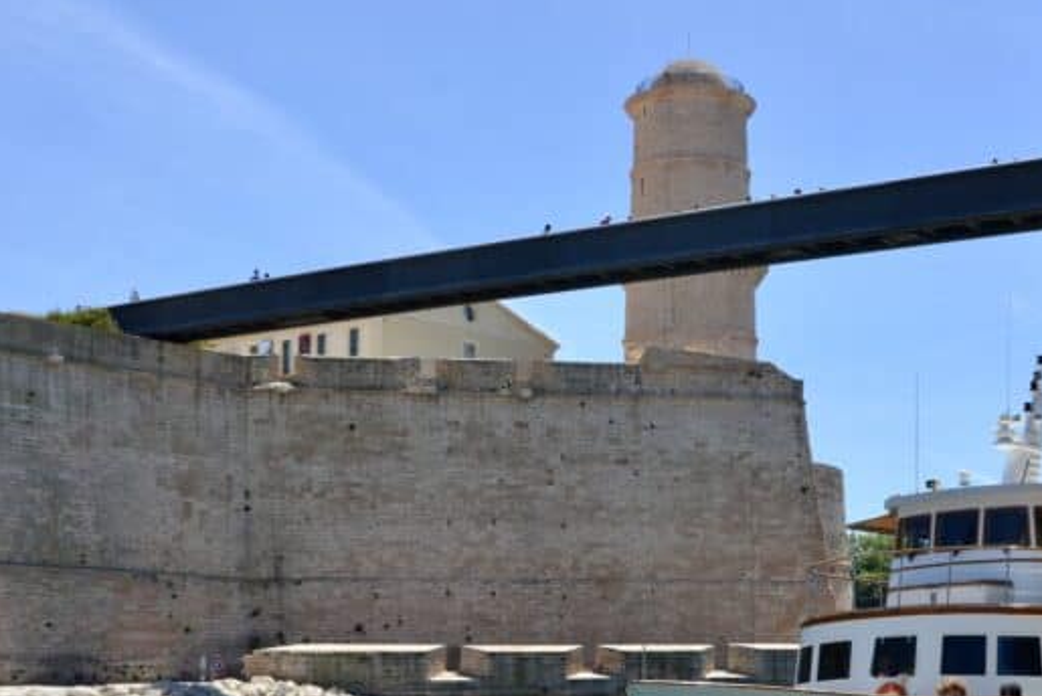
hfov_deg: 34.4
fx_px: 1680
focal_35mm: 58
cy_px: 499
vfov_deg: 23.2
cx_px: 577
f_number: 8
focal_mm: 26
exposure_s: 1/250
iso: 100
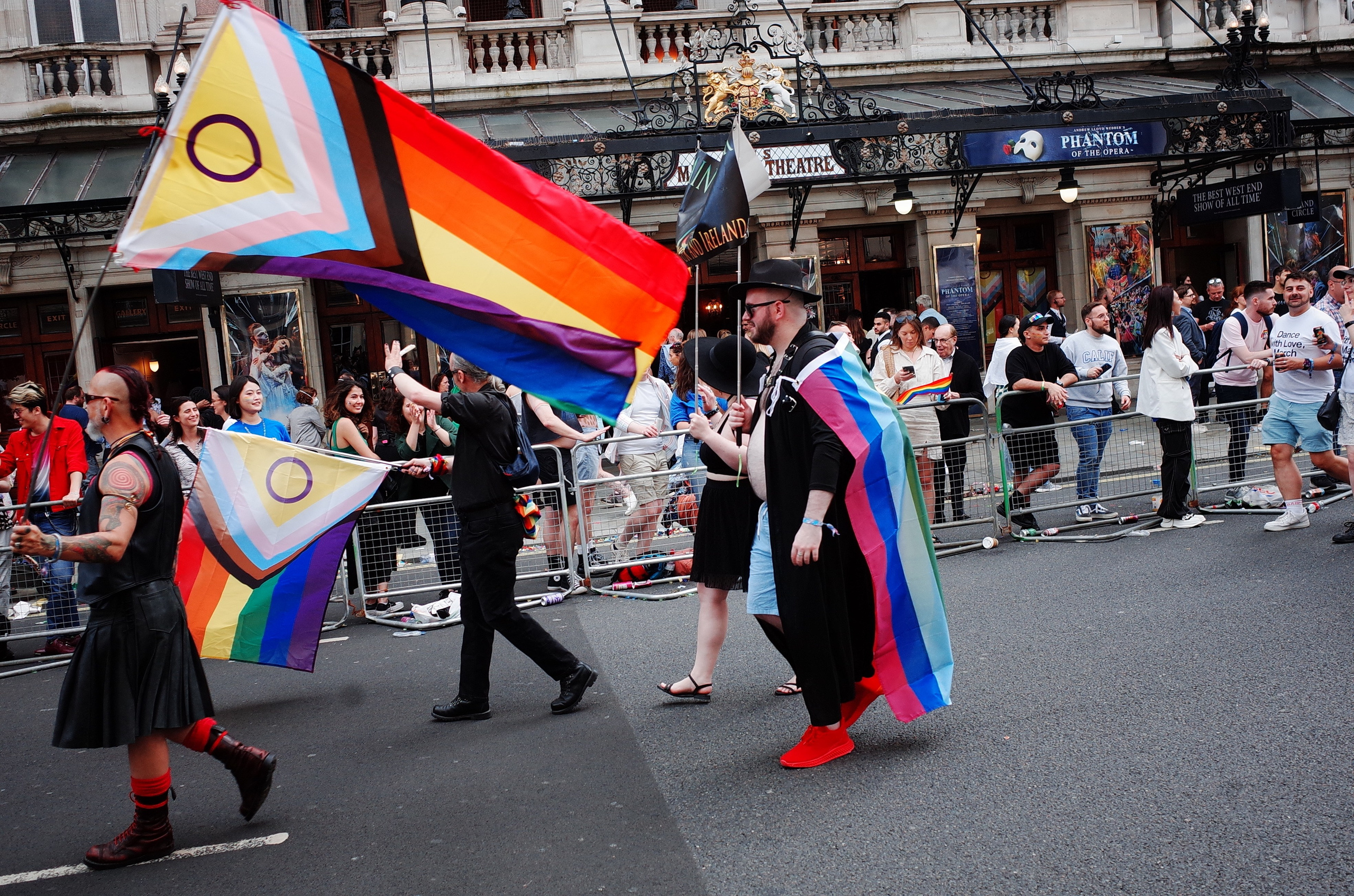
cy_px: 448
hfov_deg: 54.5
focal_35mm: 35
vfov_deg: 37.7
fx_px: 1314
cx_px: 677
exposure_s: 1/400
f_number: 2.8
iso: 250
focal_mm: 18.3
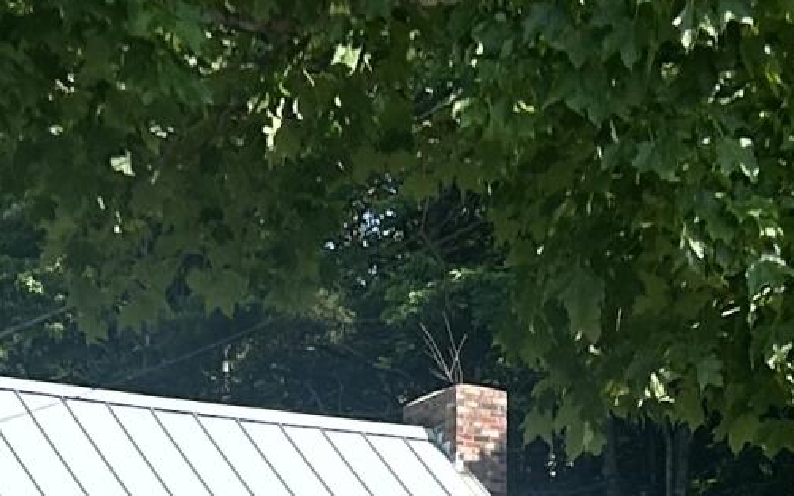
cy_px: 1138
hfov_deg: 12.7
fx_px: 3570
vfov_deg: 7.5
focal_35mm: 165
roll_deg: +0.3
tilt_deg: +0.7
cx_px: 271
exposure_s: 1/2404
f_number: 1.5
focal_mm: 5.7
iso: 50
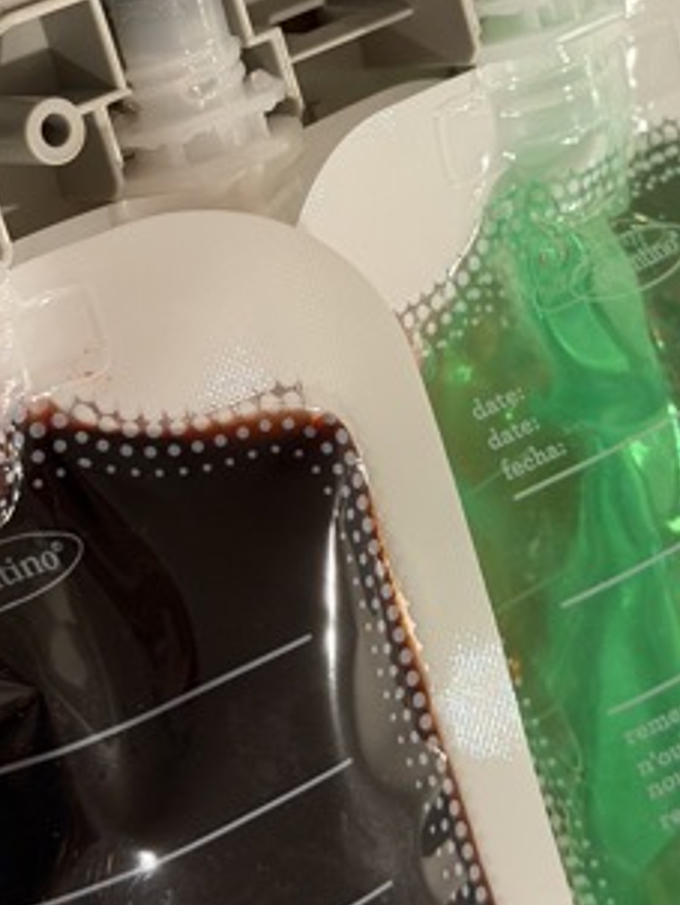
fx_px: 2328
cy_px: 240
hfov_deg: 16.6
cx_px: 401
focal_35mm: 89
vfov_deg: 21.8
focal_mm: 6.76
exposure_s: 1/39
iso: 250
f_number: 1.78
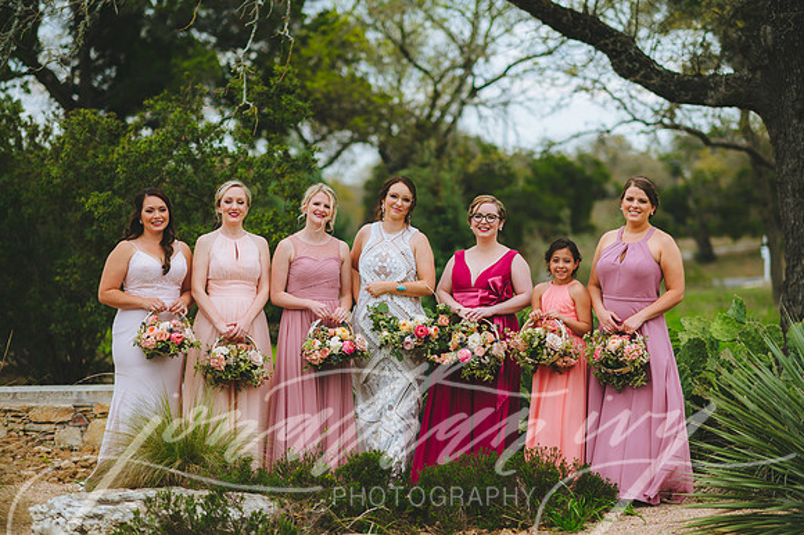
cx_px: 402
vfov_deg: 16.1
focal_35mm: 85
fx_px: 1897
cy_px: 268
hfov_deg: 23.9
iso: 200
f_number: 2.2
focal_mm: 85
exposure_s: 1/2000
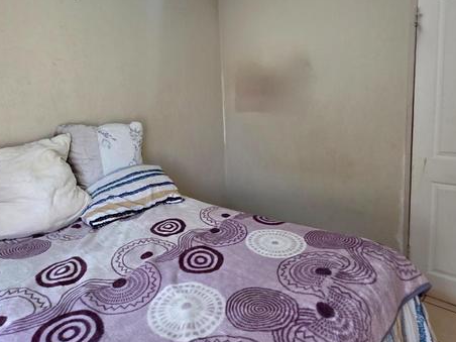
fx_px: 303
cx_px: 211
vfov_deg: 58.8
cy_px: 153
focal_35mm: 23
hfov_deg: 73.8
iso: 160
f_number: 1.9
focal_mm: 2.2
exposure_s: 1/50.3
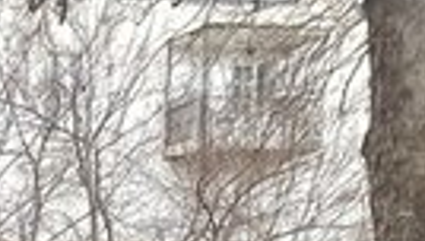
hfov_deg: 12.3
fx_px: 1570
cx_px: -593
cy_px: 763
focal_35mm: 139
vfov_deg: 7.5
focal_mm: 4.2
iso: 200
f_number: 1.7
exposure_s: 1/30
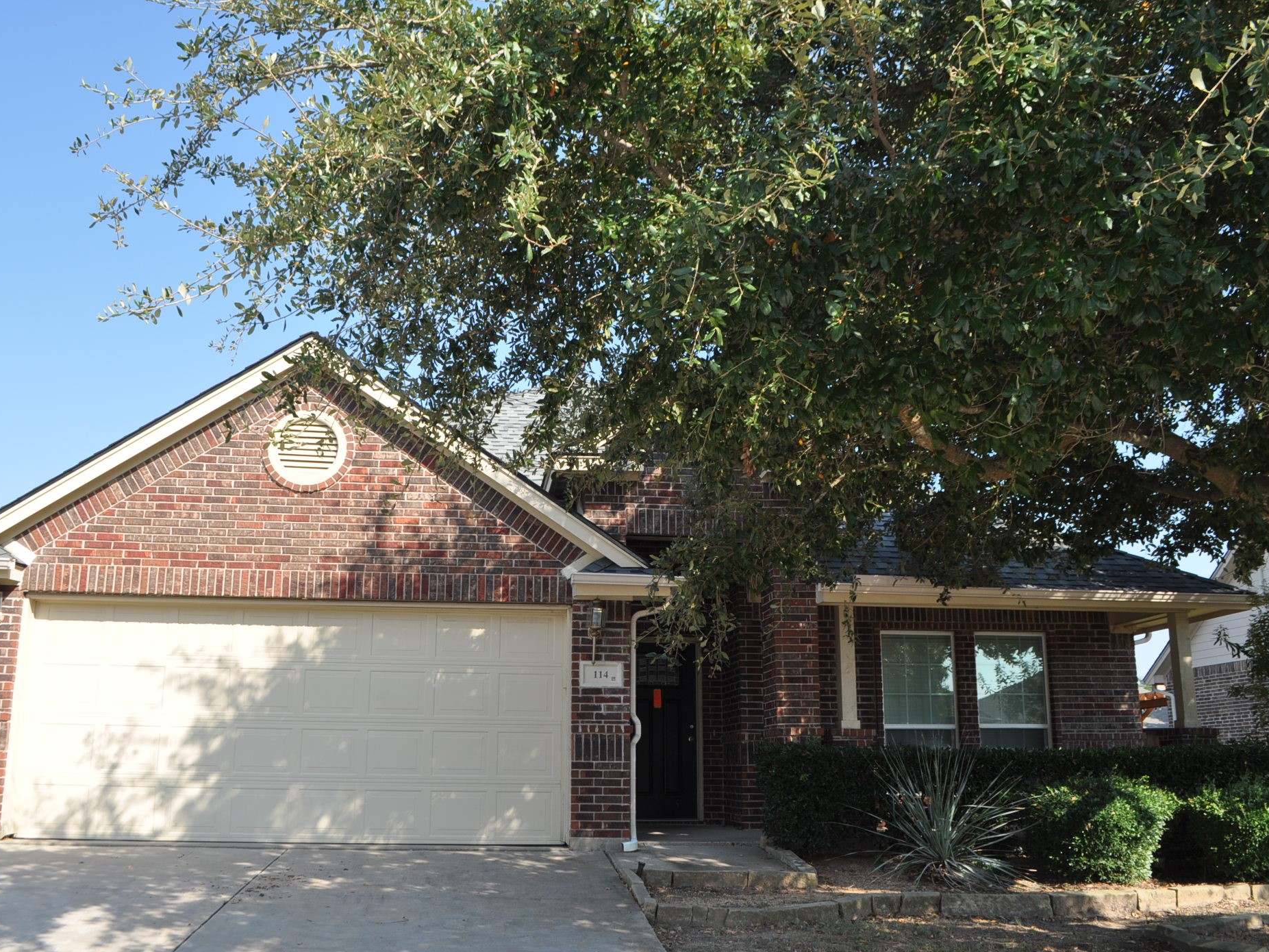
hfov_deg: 59.9
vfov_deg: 46.8
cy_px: 487
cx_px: 605
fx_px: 1100
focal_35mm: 30
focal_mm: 18
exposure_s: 1/200
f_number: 10
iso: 200
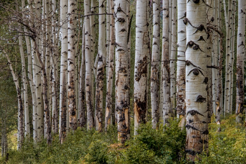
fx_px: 888
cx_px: 123
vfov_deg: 10.5
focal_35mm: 130
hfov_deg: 15.8
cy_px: 82
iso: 200
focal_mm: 130
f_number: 11
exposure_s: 1/30
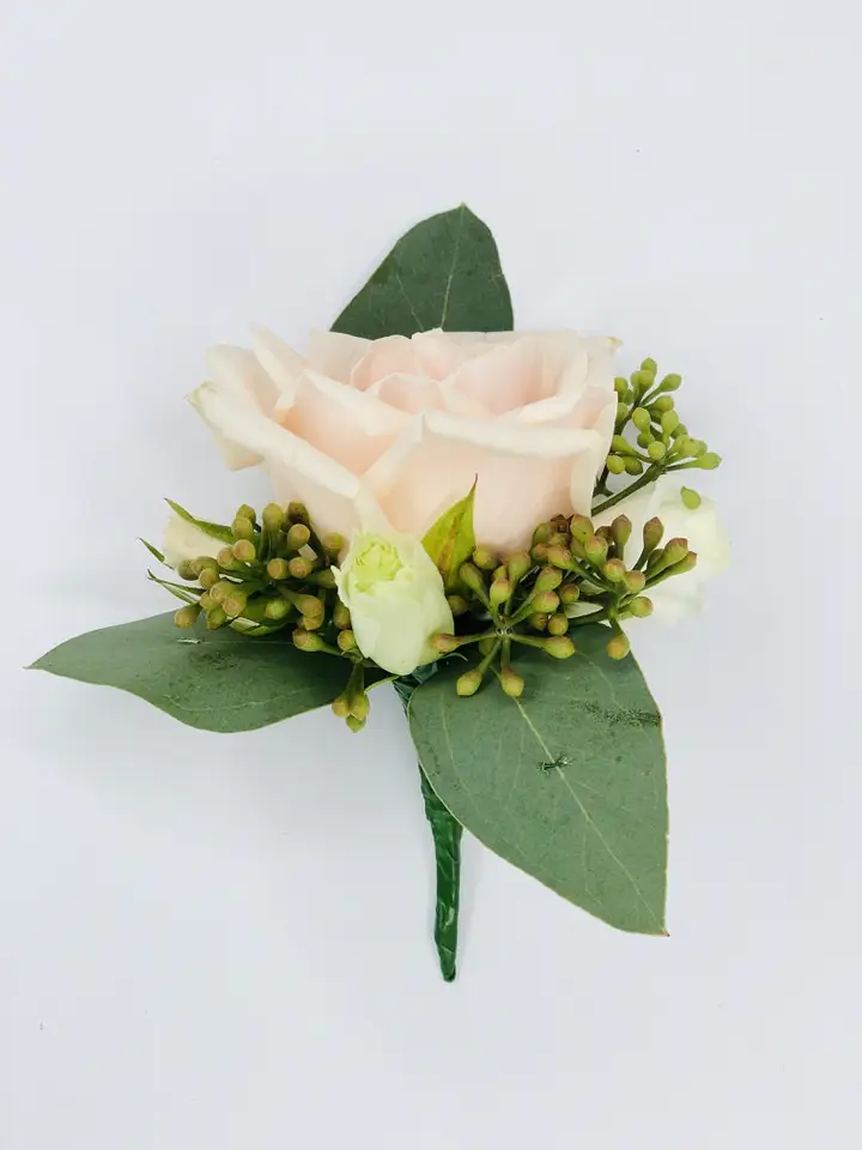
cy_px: 575
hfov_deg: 28.0
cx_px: 431
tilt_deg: -88.3
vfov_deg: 36.8
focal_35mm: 52
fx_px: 1727
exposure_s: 1/120
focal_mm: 6
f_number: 2.4
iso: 16
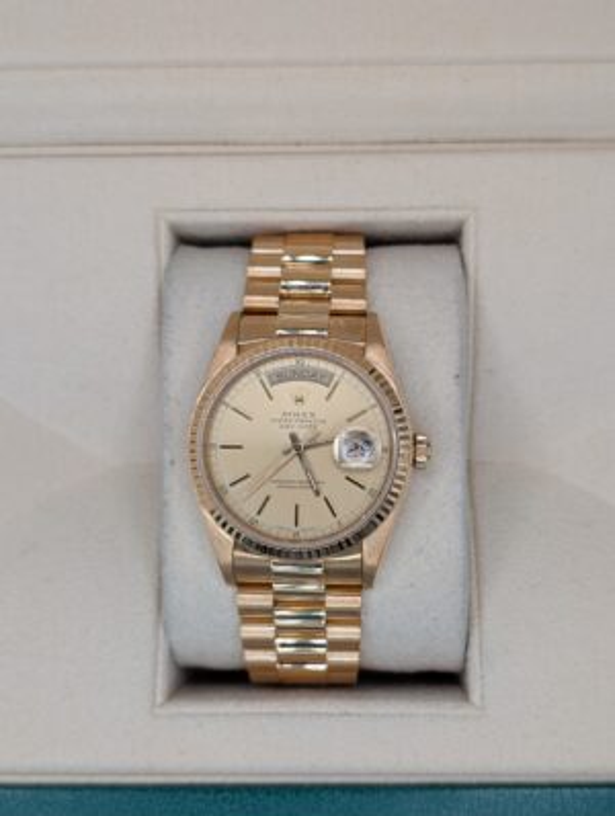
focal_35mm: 49
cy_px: 408
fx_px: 1157
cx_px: 308
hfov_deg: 29.8
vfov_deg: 38.8
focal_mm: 6.9
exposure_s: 1/257
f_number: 1.68
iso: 20
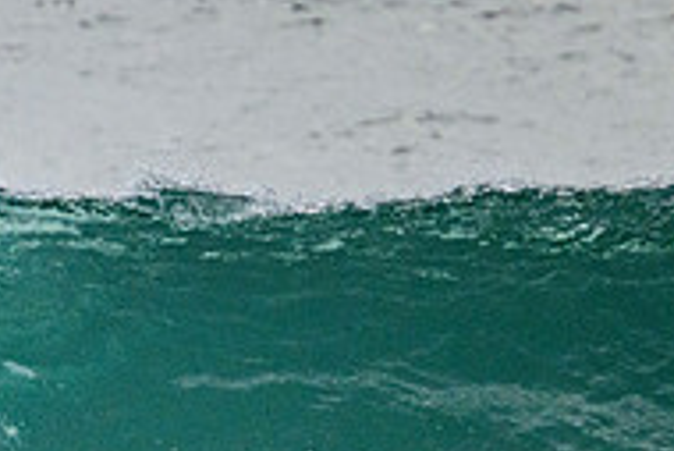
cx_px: -208
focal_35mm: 2727
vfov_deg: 0.5
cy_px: 597
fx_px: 51093
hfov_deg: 0.8
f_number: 11
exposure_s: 1/2000
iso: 2000
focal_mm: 800
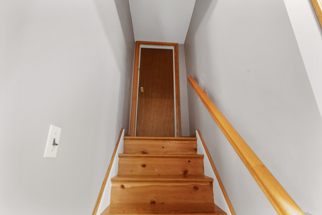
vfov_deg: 73.8
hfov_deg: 96.7
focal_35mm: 16
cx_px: 161
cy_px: 108
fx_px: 143
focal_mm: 16
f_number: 9
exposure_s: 15
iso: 250
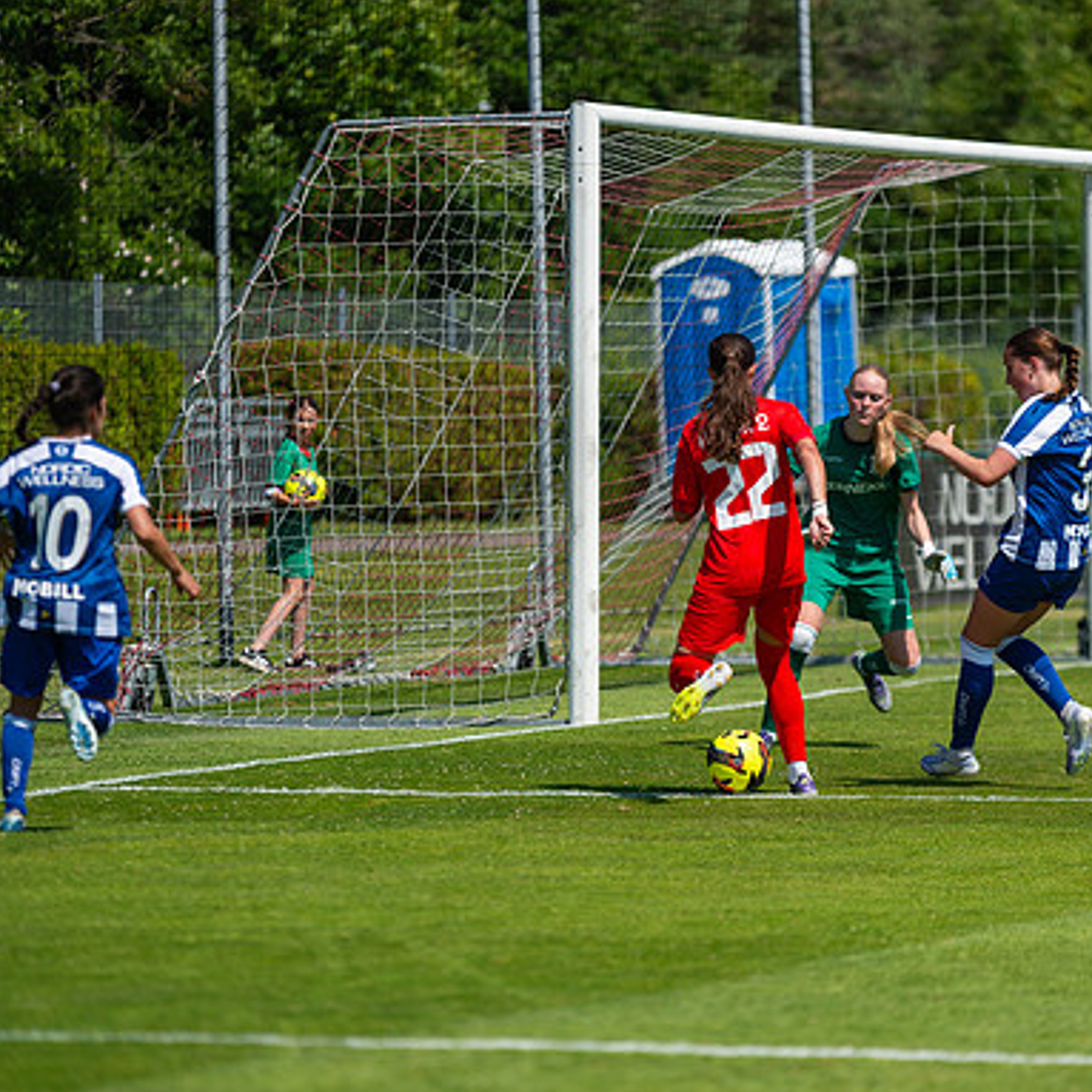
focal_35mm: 225
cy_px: 547
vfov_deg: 7.8
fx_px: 8030
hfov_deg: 7.8
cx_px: 744
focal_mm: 175
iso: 125
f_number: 3.2
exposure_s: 1/2500
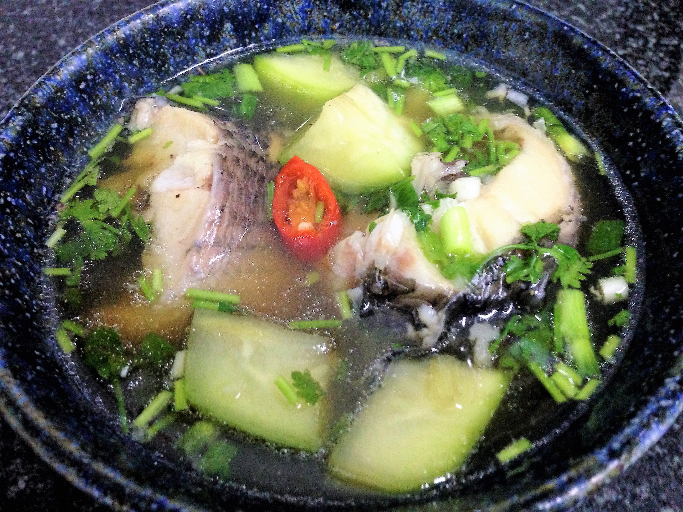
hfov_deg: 55.4
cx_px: 342
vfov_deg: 42.9
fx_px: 651
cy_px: 256
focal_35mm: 33
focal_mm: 4.12
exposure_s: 1/20
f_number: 2.4
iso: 400
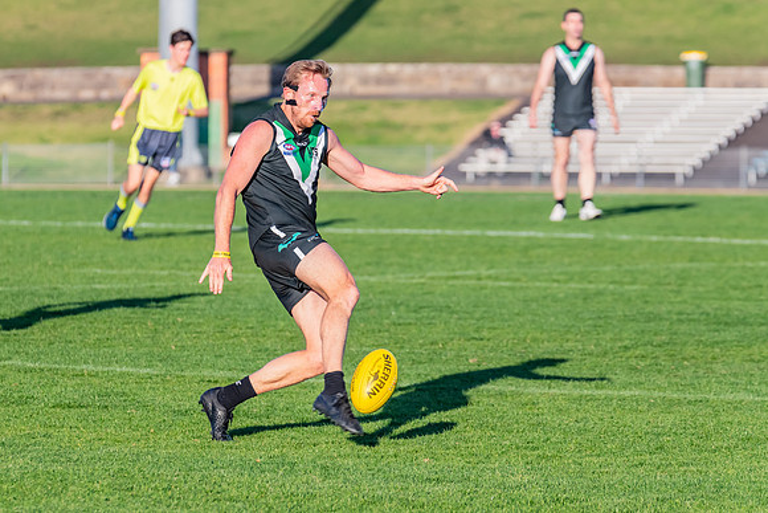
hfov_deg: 6.6
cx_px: 333
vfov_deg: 4.4
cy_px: 252
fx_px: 6692
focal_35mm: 314
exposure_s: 1/1600
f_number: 8
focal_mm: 270
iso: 800
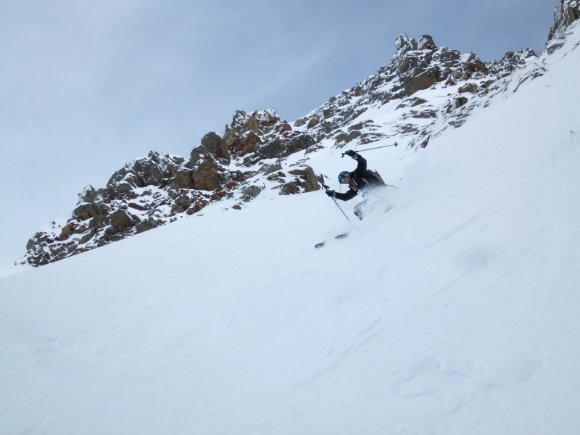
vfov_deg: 35.1
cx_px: 290
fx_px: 687
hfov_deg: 45.8
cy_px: 218
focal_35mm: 41
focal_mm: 7.4
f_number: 3.3
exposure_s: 1/2000
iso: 100
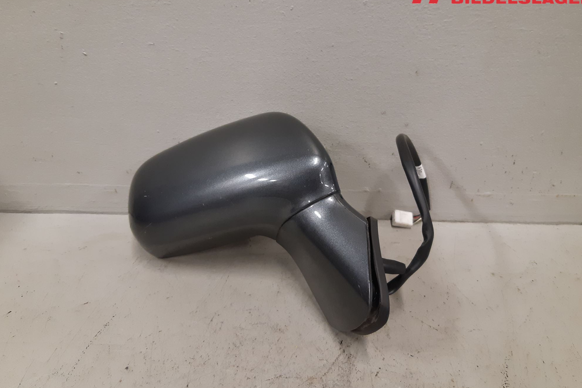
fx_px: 453
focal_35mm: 28
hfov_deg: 65.5
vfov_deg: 46.4
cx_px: 291
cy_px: 180
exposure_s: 1/50
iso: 160
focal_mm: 3.93
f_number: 1.7
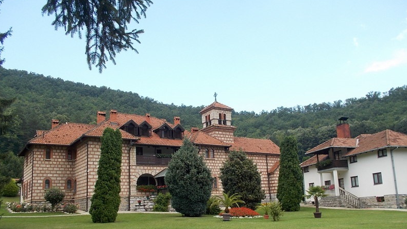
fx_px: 345
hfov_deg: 61.0
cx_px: 205
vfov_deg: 36.4
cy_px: 148
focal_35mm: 32
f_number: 3.3
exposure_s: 1/160
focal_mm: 4.1
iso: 80
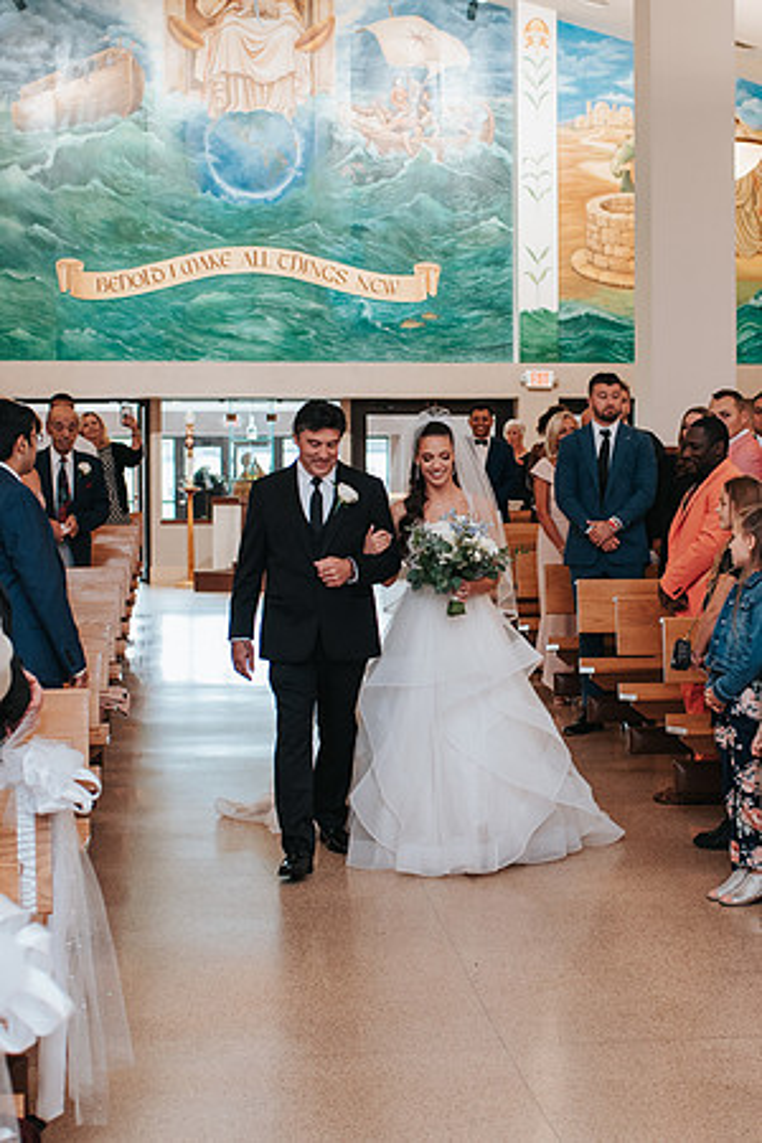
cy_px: 582
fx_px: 2148
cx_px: 492
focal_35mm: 68
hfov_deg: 20.1
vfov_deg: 29.8
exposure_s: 1/125
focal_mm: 35
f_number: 2.8
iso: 900
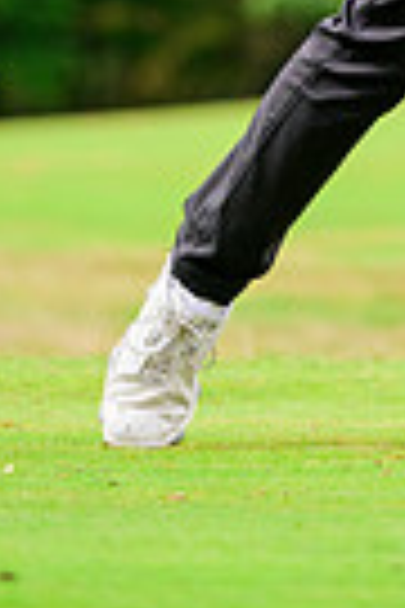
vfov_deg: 2.6
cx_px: 436
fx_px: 13482
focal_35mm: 799
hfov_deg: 1.7
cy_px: -333
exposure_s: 1/1600
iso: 1000
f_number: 5
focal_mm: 240
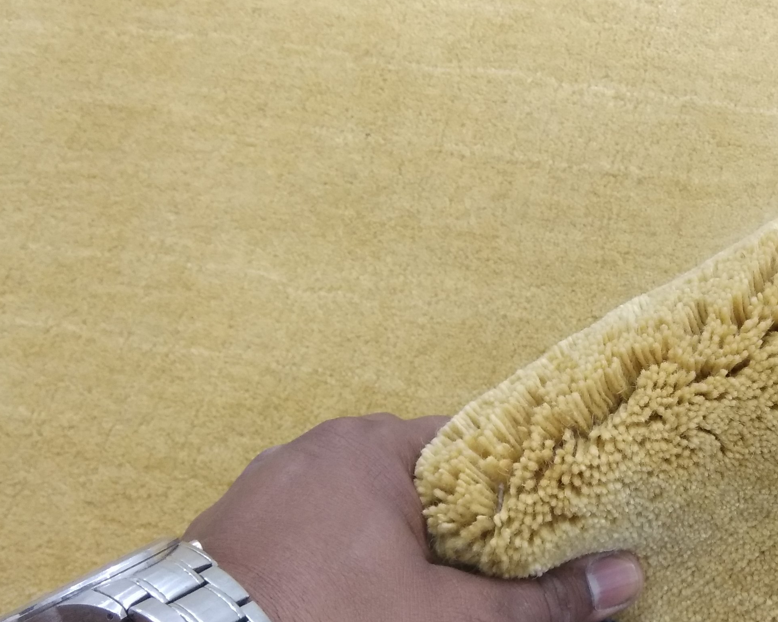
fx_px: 1013
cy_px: 376
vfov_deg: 34.0
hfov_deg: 40.3
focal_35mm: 44
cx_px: 625
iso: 400
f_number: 2
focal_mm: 3.57
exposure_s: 1/33
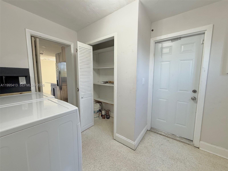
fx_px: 92
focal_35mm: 14
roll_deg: -0.1
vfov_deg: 85.7
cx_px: 114
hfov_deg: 102.1
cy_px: 86
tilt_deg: -6.0
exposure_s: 1/120
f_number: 2.2
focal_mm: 2.22
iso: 200
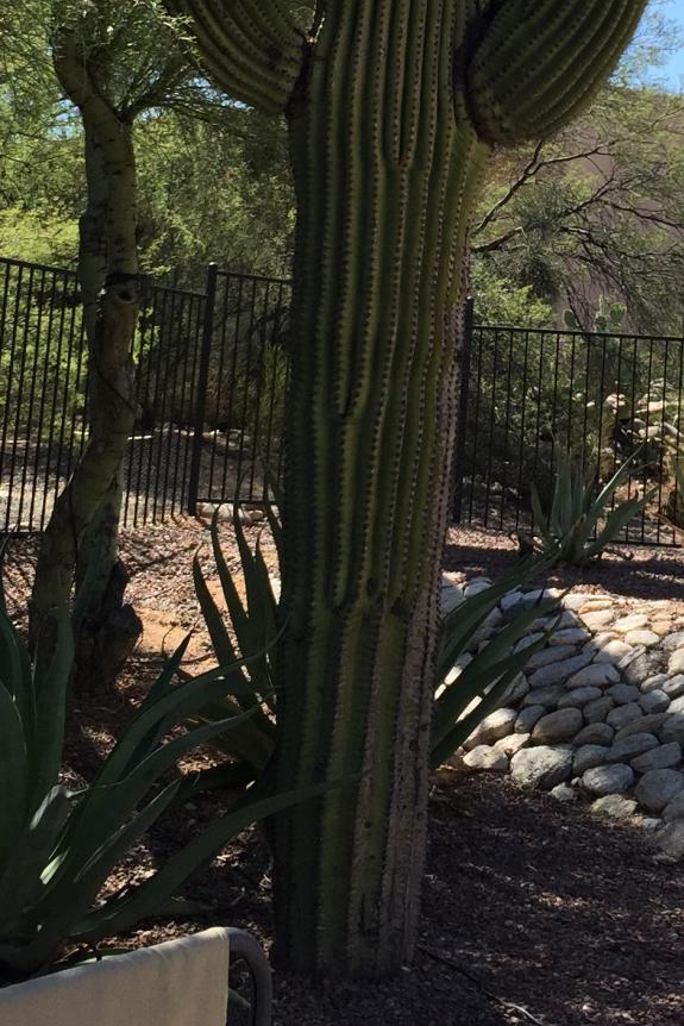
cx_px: 550
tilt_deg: +10.7
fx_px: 1994
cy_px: 132
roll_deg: -4.4
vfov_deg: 27.9
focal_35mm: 70
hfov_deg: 19.3
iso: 32
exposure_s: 1/1199
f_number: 2.2
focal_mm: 4.15
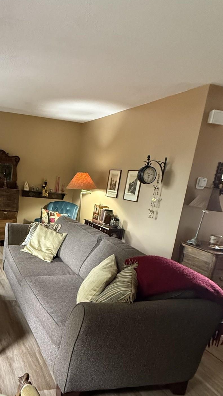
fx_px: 263
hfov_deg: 41.5
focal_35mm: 25
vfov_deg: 73.7
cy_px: 226
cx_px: 14
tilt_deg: -11.2
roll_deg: -5.2
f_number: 2.2
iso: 640
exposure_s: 1/60
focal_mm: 2.22
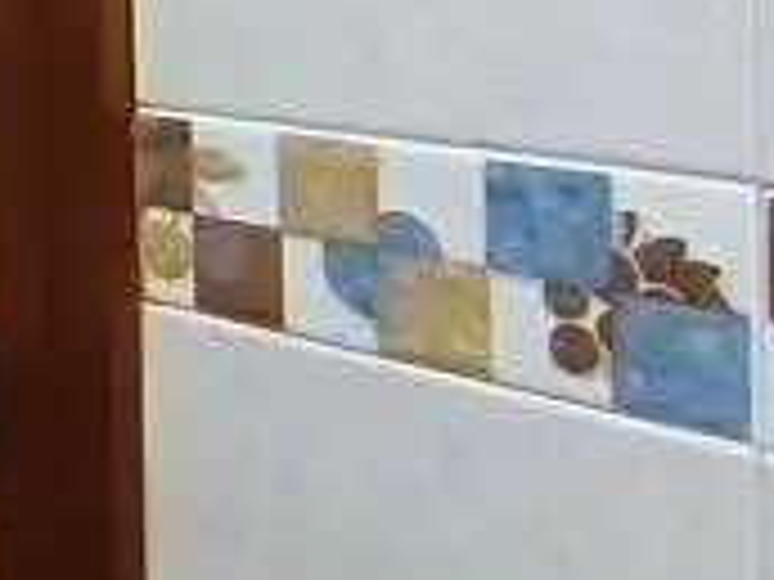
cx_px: -976
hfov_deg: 15.3
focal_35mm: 87
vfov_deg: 16.5
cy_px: -49
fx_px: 1945
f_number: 2.2
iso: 500
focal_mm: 1.65
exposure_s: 1/33.3
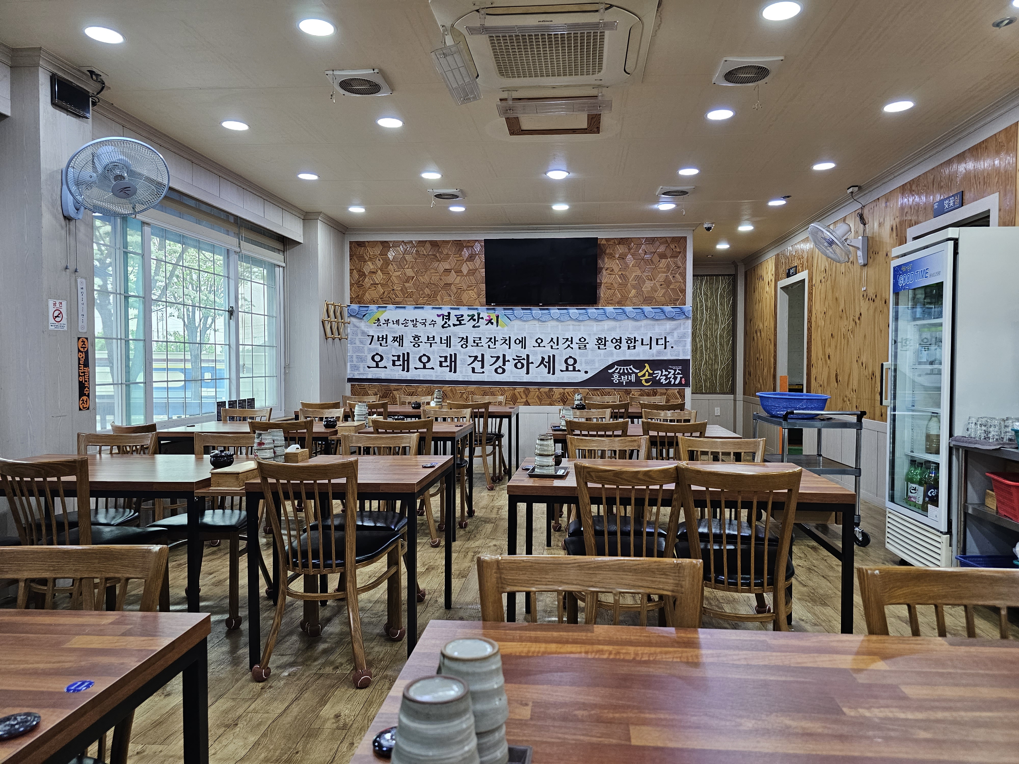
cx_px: 510
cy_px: 382
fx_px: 677
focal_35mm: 23
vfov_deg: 58.9
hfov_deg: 73.9
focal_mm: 6.3
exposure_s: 1/120
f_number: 1.7
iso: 250
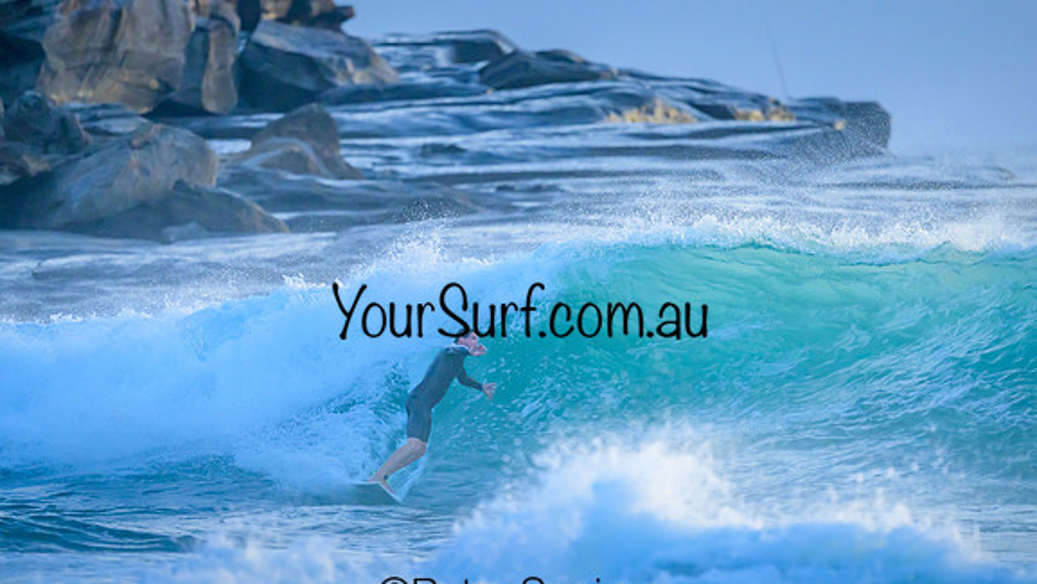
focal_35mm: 842
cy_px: 296
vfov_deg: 1.4
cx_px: 518
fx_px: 23160
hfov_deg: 2.6
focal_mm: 800
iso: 3200
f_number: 6.3
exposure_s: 1/2500
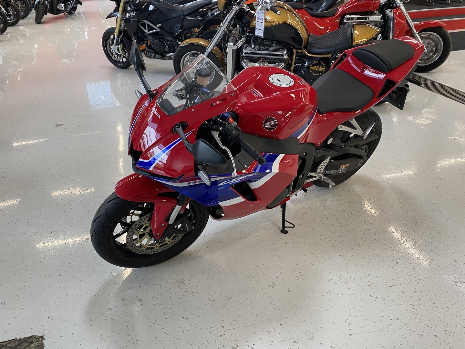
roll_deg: +3.4
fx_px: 349
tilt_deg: -30.9
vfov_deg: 53.1
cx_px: 232
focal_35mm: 26
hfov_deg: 67.3
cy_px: 174
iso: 64
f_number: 1.8
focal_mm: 4.25
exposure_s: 1/50
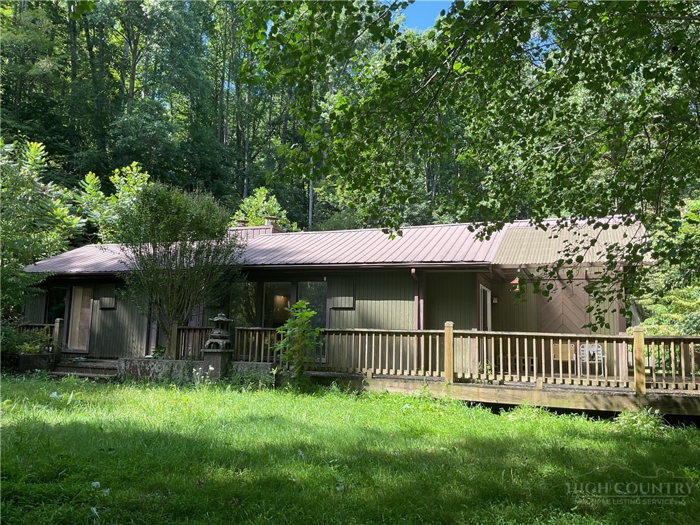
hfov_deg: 61.7
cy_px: 262
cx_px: 350
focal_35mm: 29
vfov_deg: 48.2
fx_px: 586
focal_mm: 3
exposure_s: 1/353
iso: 25
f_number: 1.8
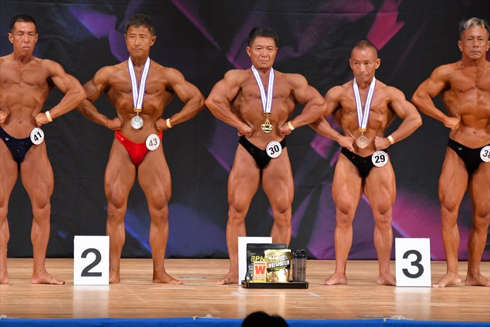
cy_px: 164
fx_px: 3877
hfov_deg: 7.2
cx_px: 245
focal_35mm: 285
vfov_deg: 4.8
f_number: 5.6
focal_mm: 190
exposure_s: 1/400
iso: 5000
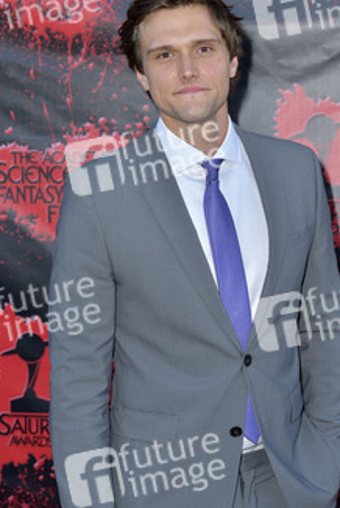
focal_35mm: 76
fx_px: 1074
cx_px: 191
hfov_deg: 18.0
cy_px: 237
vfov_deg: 26.6
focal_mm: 62
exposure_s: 1/250
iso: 250
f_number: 6.3
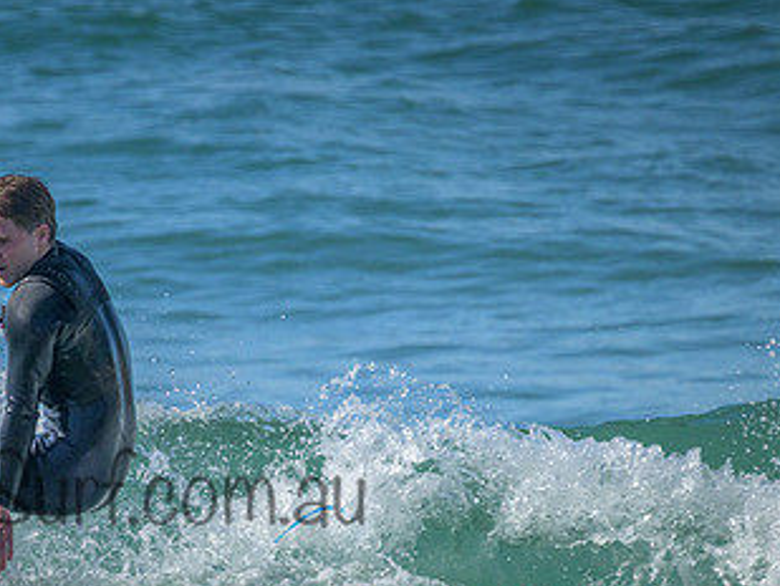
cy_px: 466
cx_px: 98
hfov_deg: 1.8
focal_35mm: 1101
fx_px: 24818
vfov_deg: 1.4
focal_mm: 610
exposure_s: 1/1600
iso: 1400
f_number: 11
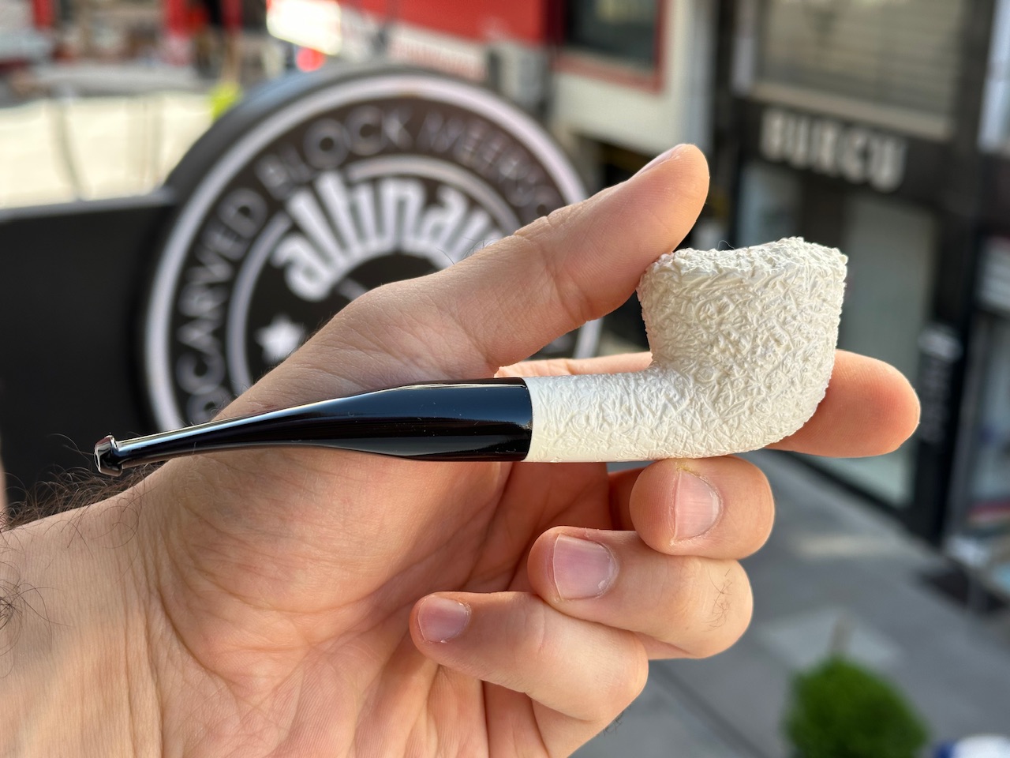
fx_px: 1401
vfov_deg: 30.3
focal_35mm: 48
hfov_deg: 39.7
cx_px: 505
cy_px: 379
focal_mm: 6.86
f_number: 1.78
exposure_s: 1/478
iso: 64
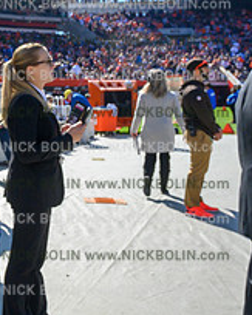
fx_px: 597
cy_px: 76
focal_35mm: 64
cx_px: -133
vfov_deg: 29.1
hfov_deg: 20.3
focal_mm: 24
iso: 1000
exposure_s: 1/2000
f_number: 8
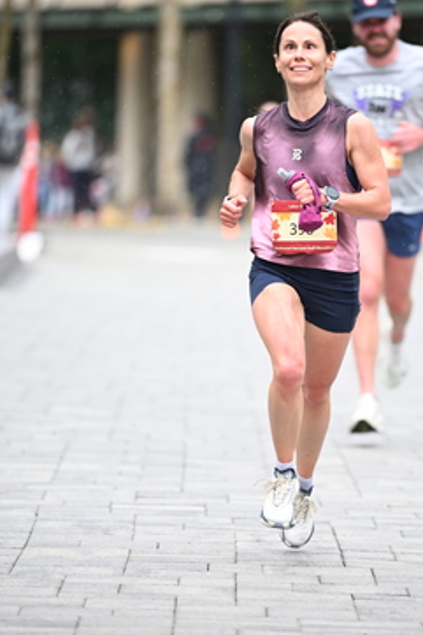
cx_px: 264
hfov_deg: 4.5
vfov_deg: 6.8
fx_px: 5363
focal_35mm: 304
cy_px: 281
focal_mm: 200
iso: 1250
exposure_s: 1/1250
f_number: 2.8
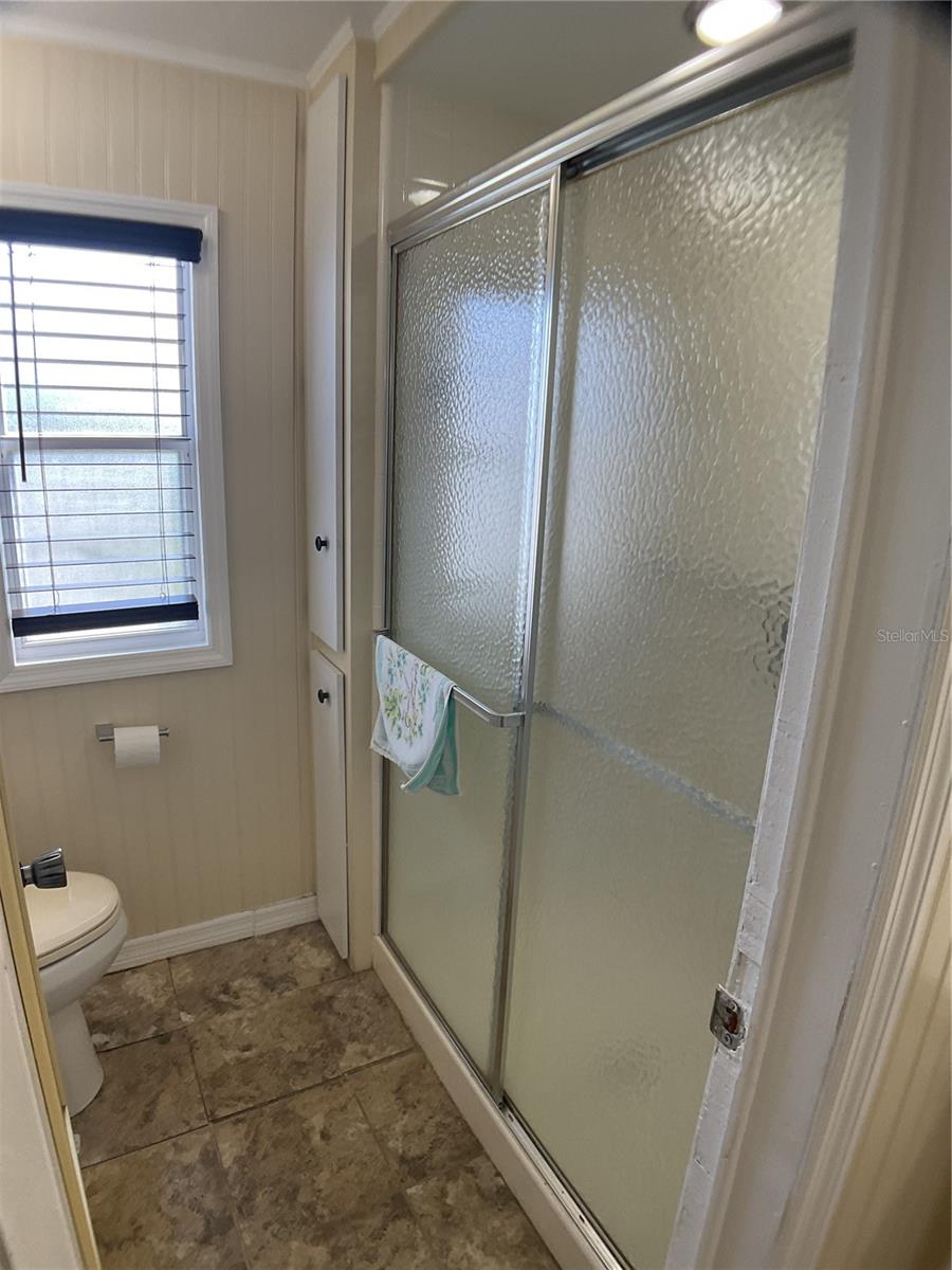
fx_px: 1063
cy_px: 635
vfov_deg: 61.7
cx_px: 476
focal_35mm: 29
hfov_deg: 48.2
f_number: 1.8
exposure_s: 1/120
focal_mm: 3
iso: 50
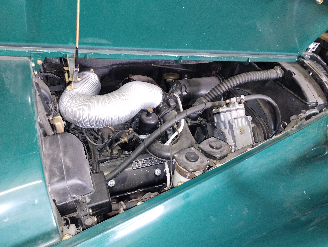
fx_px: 266
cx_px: 164
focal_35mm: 28
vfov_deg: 49.9
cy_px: 124
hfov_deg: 63.4
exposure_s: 1/20
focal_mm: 4.27
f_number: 1.8
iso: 2044
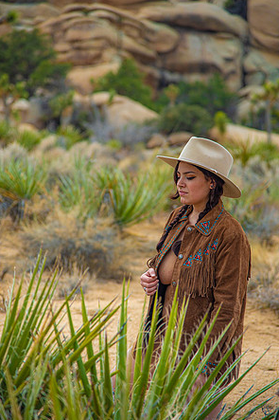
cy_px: 211
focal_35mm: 122
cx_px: 140
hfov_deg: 11.2
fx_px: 1419
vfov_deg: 16.8
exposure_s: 1/1600
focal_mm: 120
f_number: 4
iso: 100
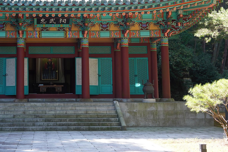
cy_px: 39
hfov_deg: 33.2
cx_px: 53
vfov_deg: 22.8
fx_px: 374
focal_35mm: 59
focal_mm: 35
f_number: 6.3
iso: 400
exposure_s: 1/100
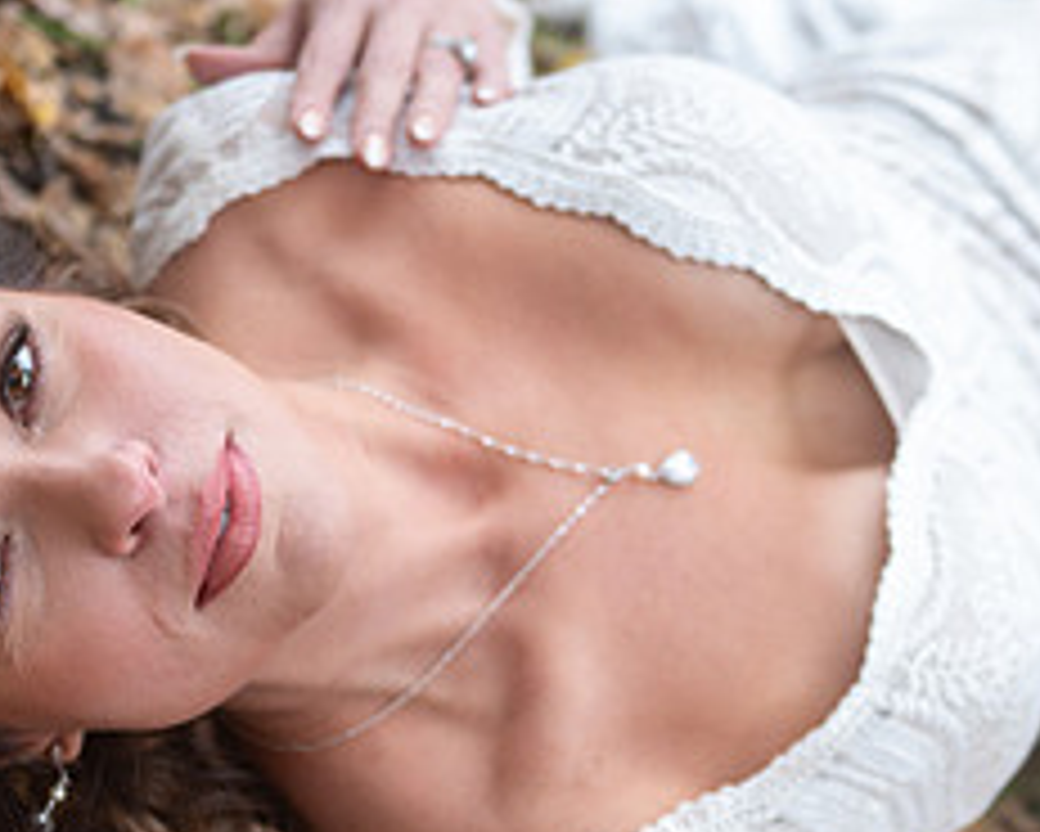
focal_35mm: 99
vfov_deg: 15.5
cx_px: 522
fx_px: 3049
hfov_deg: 19.4
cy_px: 648
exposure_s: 1/200
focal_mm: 42
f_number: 2.8
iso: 640
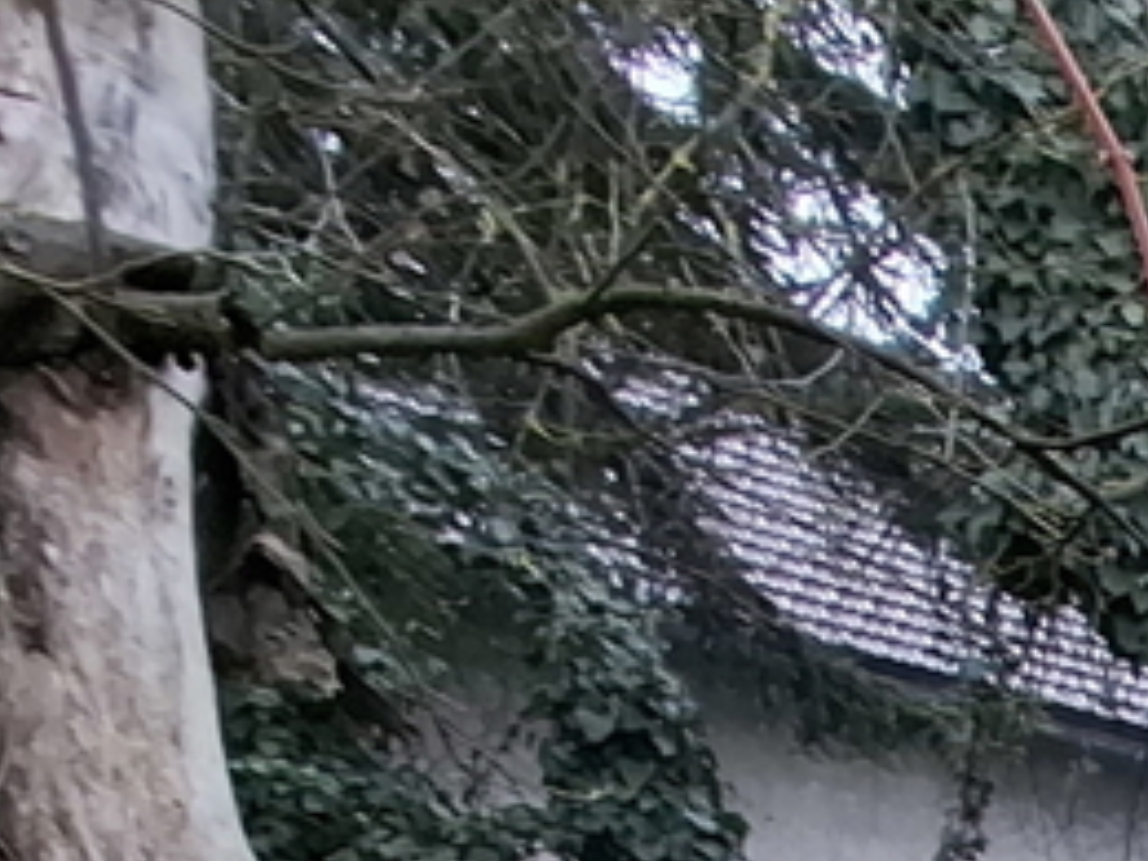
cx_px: 2521
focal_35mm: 60
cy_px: 1956
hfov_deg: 17.1
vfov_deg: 15.7
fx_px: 1990
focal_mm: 1.74
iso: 40
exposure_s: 1/50
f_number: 2.2
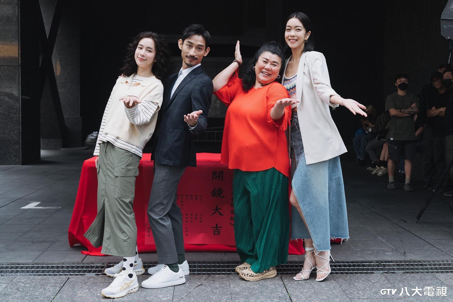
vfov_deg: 31.9
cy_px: 151
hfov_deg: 46.4
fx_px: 528
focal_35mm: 42
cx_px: 226
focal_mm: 42
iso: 400
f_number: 6.3
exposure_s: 1/200
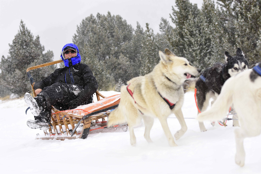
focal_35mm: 105
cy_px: 87
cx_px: 130
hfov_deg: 19.5
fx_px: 761
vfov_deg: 13.0
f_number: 5
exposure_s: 1/1600
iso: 640
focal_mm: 70
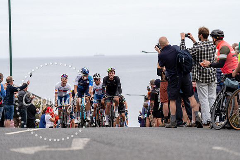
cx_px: 120
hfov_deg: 12.2
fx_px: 1120
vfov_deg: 8.2
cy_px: 80
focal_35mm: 168
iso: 320
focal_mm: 168
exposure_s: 1/1000
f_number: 3.5
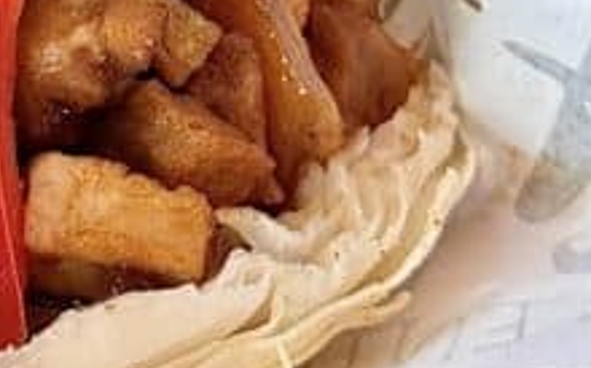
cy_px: -543
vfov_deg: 5.3
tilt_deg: -7.7
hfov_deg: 8.7
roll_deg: +1.3
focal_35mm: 237
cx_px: -196
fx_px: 3813
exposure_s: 1/100
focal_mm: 6.76
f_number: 1.78
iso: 160
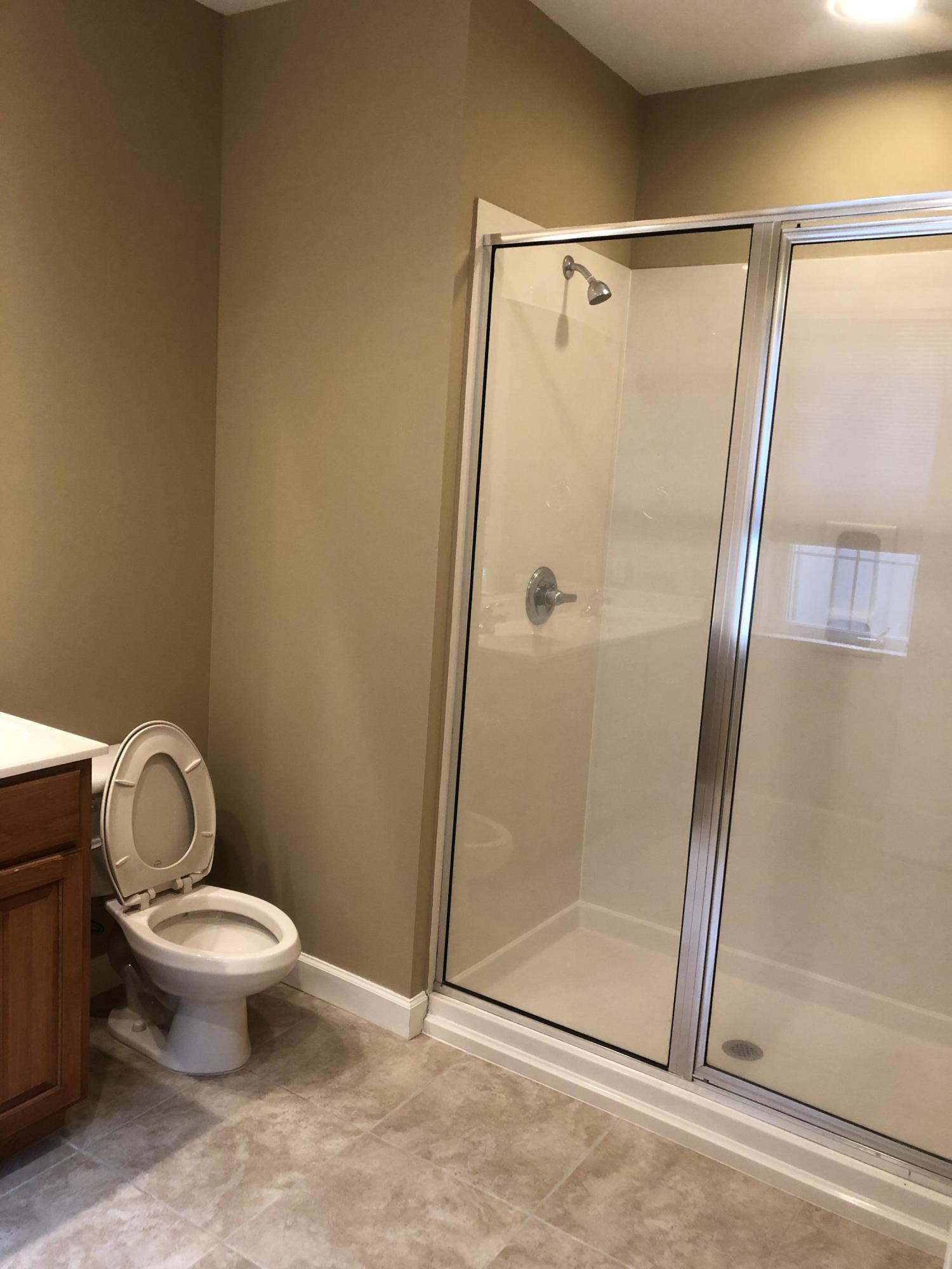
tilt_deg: -8.8
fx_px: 1027
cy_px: 634
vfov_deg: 63.4
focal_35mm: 28
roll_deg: -2.8
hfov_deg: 49.7
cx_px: 476
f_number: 1.8
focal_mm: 3.99
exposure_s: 1/15
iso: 40
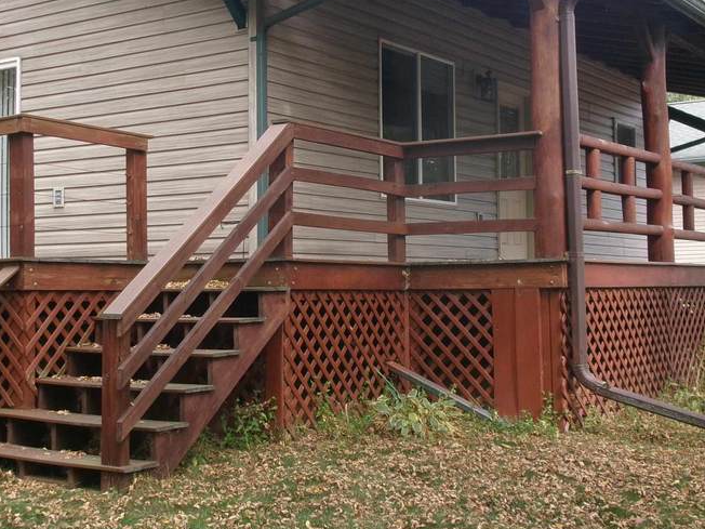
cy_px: 208
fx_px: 1120
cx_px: 256
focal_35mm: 55
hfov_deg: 34.7
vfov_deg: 26.5
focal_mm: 5.1
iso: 100
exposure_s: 1/105
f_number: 3.9
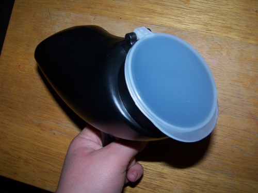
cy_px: 96
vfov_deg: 39.7
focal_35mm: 36
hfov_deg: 51.4
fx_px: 268
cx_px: 129
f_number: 5
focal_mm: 5.85
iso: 64
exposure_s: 1/125
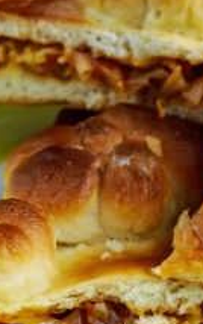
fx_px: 1291
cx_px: 364
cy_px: 189
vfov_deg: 14.3
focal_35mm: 146
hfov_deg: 8.6
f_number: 7.1
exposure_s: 1/200
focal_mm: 34
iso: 400
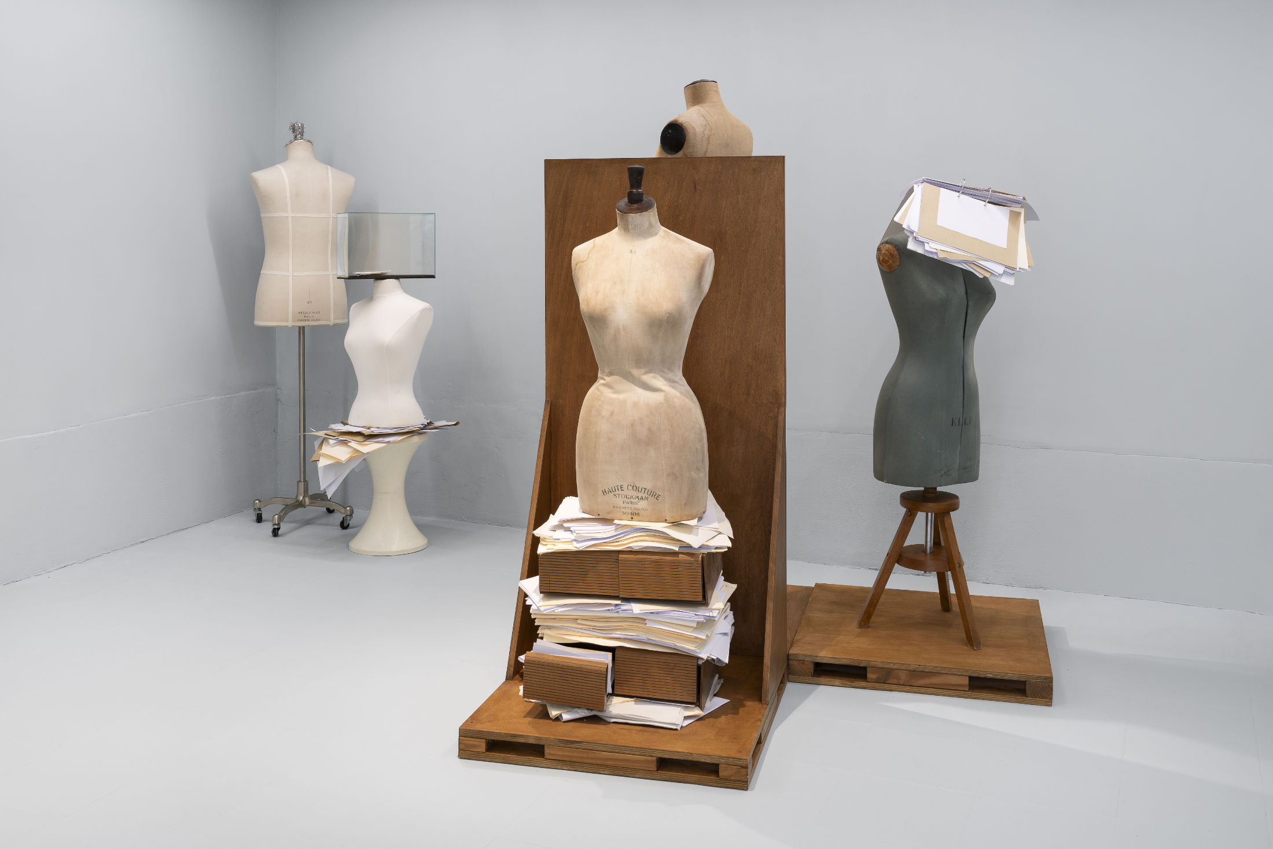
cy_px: 424
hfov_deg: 54.4
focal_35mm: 35
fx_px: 1238
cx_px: 636
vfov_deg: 37.9
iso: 100
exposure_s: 1
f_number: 11
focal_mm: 35
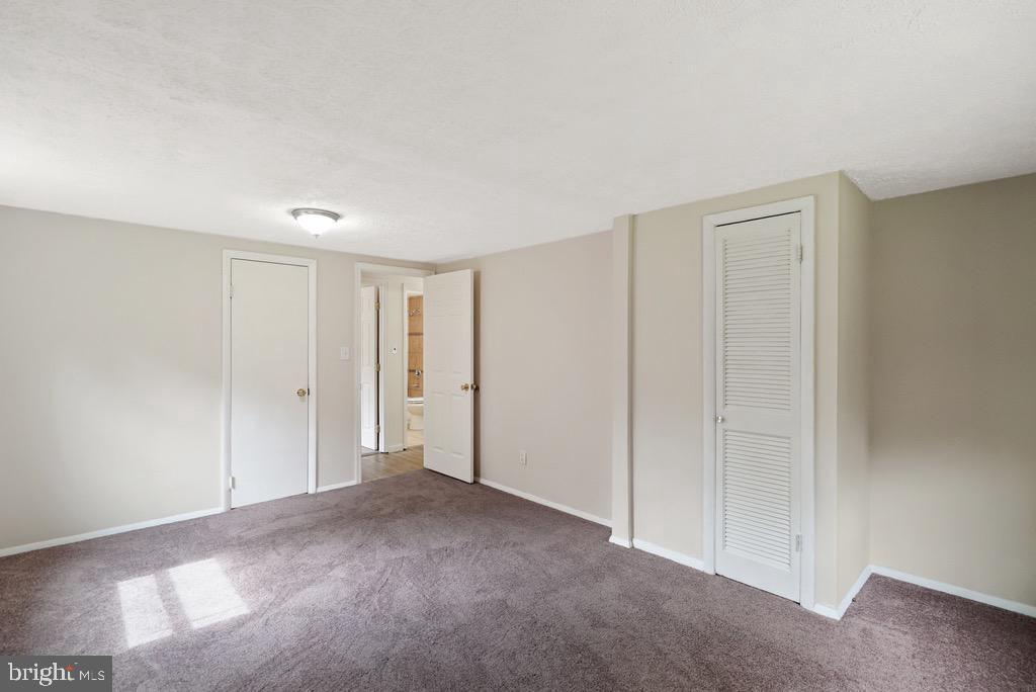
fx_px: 461
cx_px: 518
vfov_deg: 73.8
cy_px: 346
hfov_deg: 96.7
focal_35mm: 16
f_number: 4.5
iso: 320
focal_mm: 16
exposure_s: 1/30
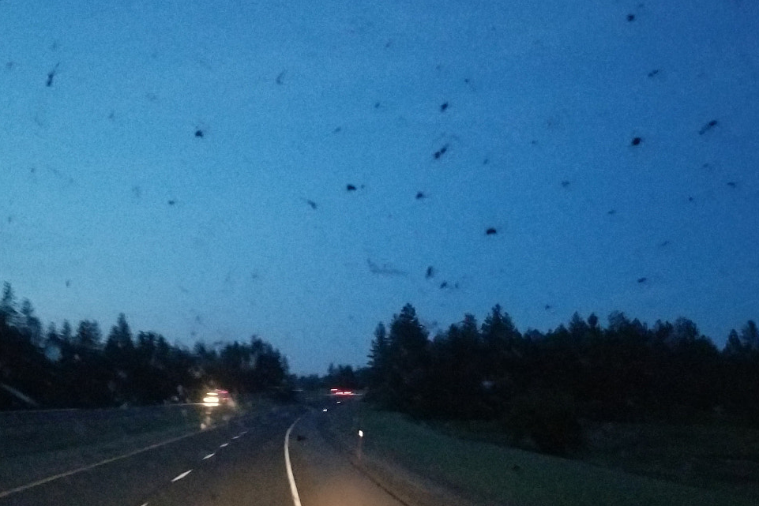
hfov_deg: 43.4
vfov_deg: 29.5
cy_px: 369
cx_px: 301
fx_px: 949
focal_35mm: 45
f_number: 1.7
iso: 1250
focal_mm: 4.25
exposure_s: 1/10
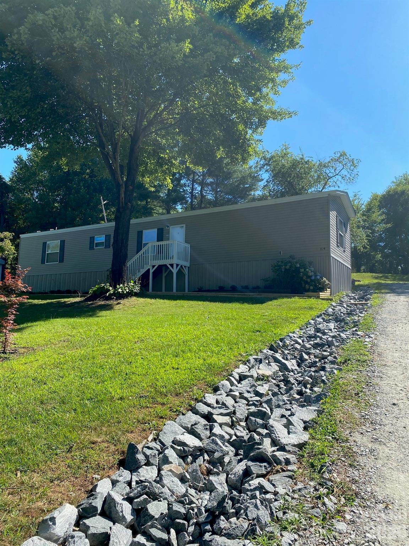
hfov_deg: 53.1
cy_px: 273
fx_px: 410
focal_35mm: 26
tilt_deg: +9.2
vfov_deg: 67.3
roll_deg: -1.3
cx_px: 204
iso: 32
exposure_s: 1/1754
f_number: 1.8
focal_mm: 4.25
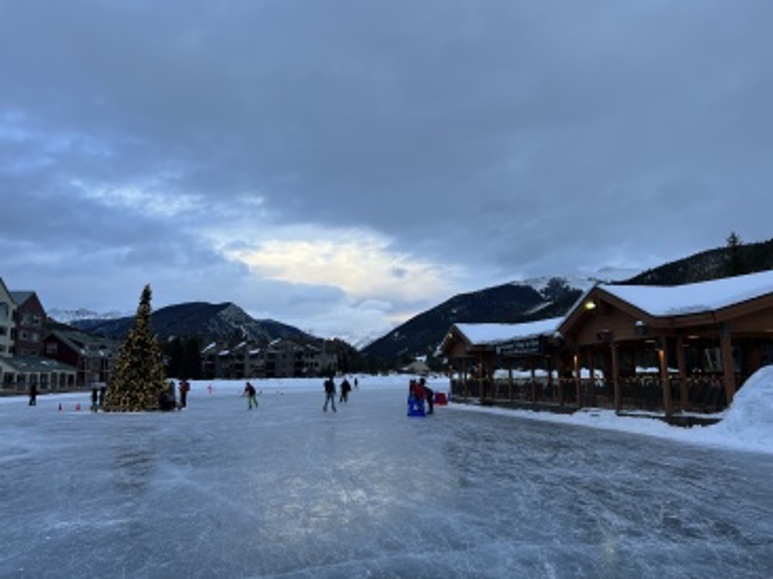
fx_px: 580
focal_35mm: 26
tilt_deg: +8.3
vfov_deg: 53.0
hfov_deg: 67.3
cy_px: 290
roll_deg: +0.0
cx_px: 386
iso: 40
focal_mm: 5.7
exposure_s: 1/157
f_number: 1.5
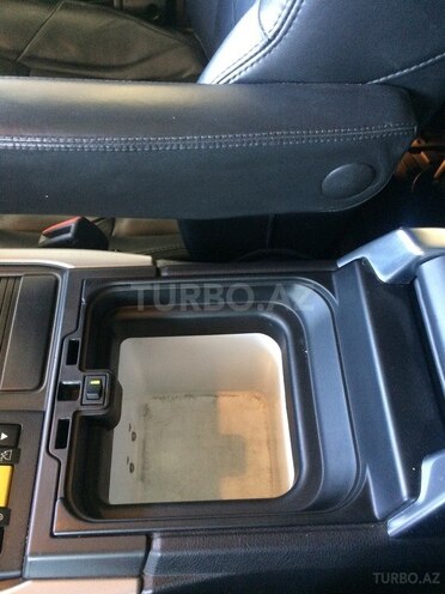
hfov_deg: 48.2
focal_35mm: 29
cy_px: 297
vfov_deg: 61.7
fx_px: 497
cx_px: 222
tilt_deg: -58.8
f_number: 2.2
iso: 250
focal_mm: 4.15
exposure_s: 1/17
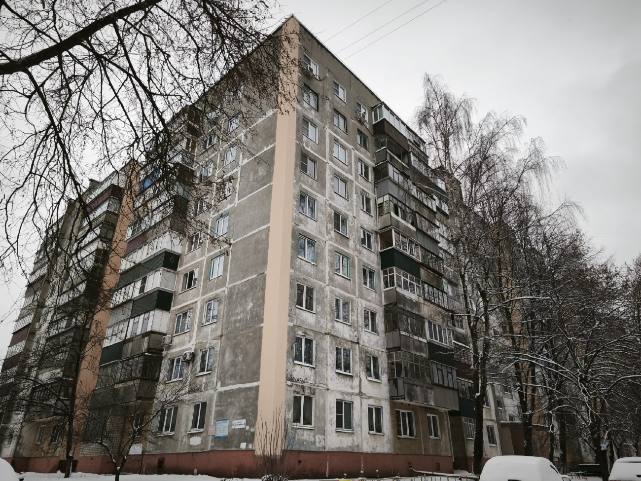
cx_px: 320
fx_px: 426
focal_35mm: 23
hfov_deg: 73.9
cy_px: 240
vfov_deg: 58.9
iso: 100
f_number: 1.7
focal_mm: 5.35
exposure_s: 1/1599
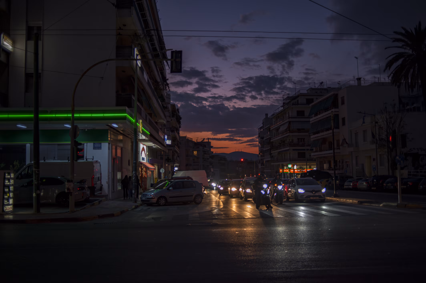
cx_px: 213
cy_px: 142
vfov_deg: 37.8
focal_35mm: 35
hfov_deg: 54.5
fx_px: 414
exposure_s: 1/50
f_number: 2
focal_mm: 35
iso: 200
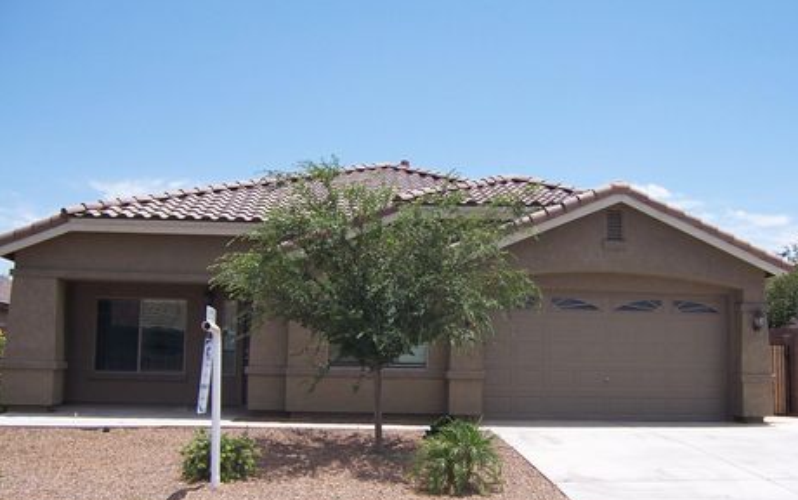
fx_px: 827
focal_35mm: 38
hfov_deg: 51.5
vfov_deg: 33.5
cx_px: 432
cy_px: 293
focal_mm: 5.5
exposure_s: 1/1000
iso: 80
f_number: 3.4
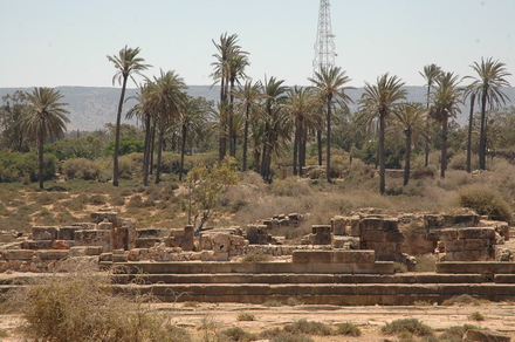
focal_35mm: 105
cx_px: 258
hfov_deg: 19.5
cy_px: 171
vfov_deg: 13.0
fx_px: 1500
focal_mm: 70
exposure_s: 1/250
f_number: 11
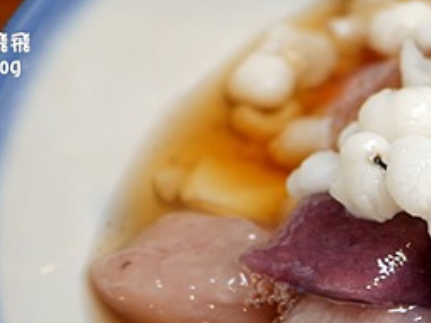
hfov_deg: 16.3
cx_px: 633
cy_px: 288
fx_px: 1382
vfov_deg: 13.2
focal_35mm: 111
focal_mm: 14
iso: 250
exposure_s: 1/60
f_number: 2.5
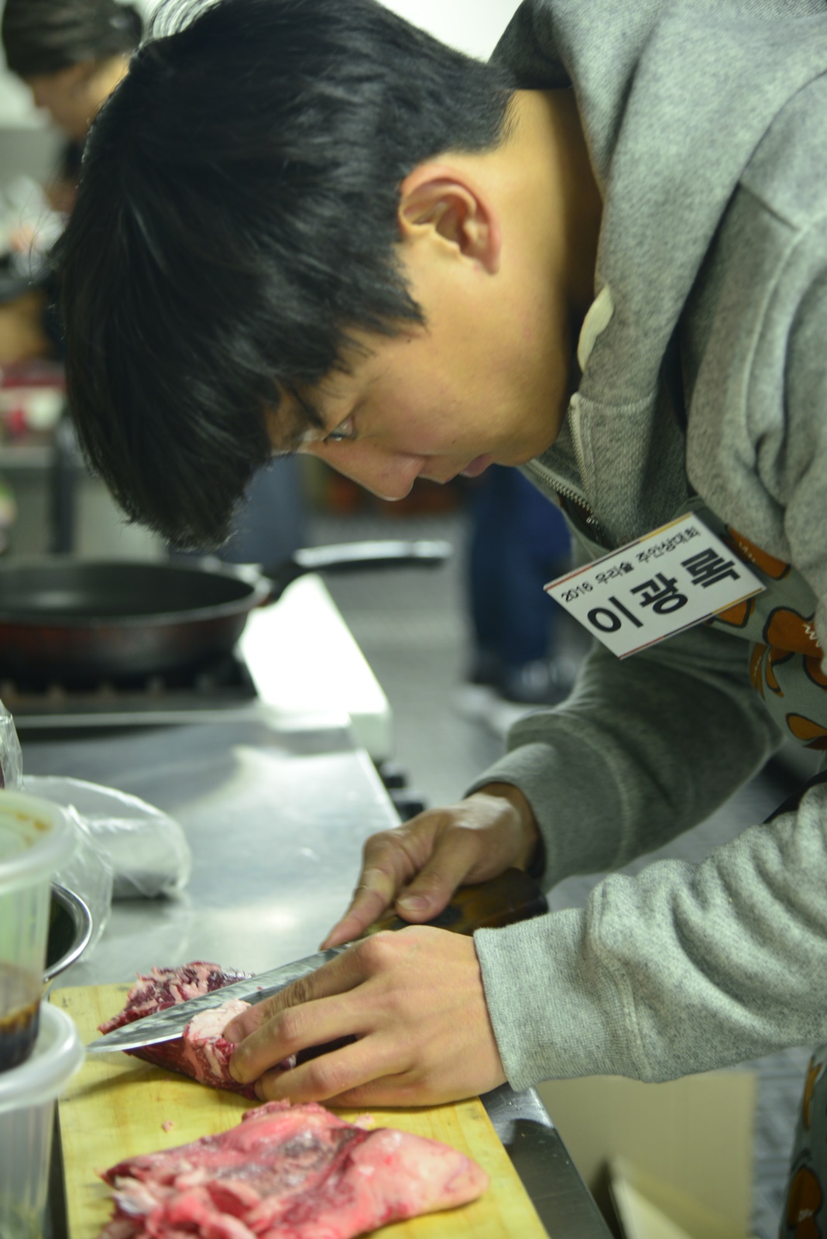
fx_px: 2582
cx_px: 414
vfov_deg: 27.0
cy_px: 620
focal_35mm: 75
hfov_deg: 18.2
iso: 800
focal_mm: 75
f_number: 4
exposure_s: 1/25
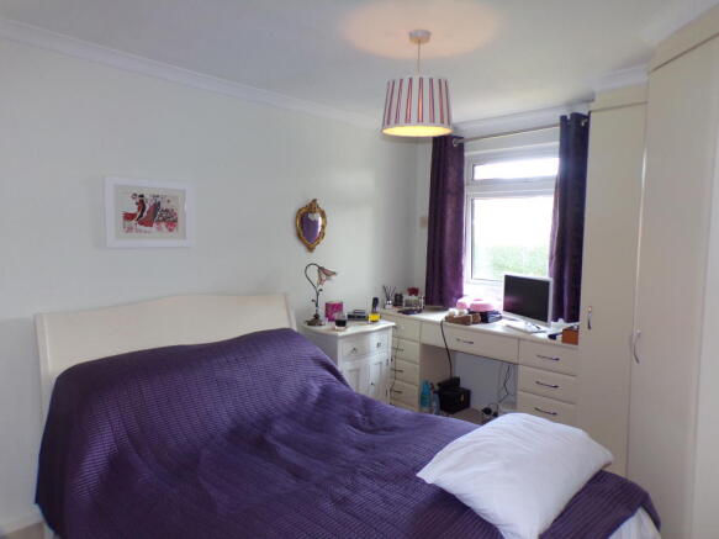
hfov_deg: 71.6
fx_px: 498
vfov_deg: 56.8
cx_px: 360
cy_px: 270
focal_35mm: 24
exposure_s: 1/34
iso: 120
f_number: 3
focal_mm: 4.3
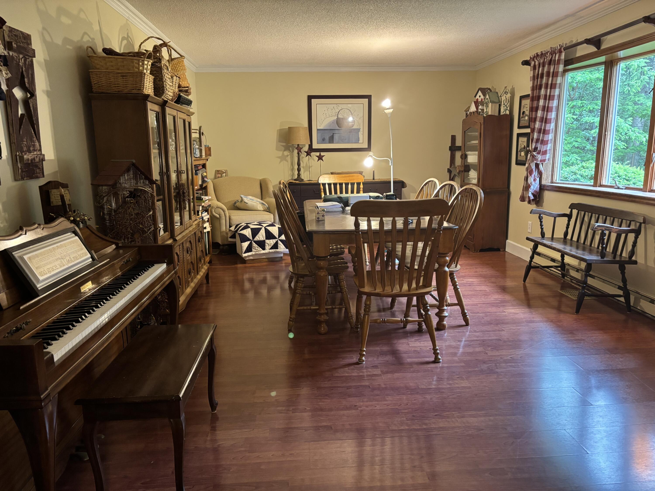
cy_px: 246
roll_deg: +1.3
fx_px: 492
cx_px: 328
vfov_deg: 53.1
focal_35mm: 26
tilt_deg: -11.2
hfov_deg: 67.3
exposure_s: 1/40
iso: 500
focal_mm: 5.96
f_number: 1.6
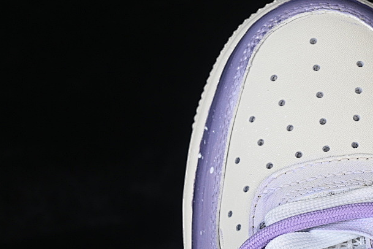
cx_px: 318
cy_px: 196
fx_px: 1378
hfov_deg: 15.3
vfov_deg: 10.3
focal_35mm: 133
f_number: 7.1
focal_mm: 50
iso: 160
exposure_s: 1/80
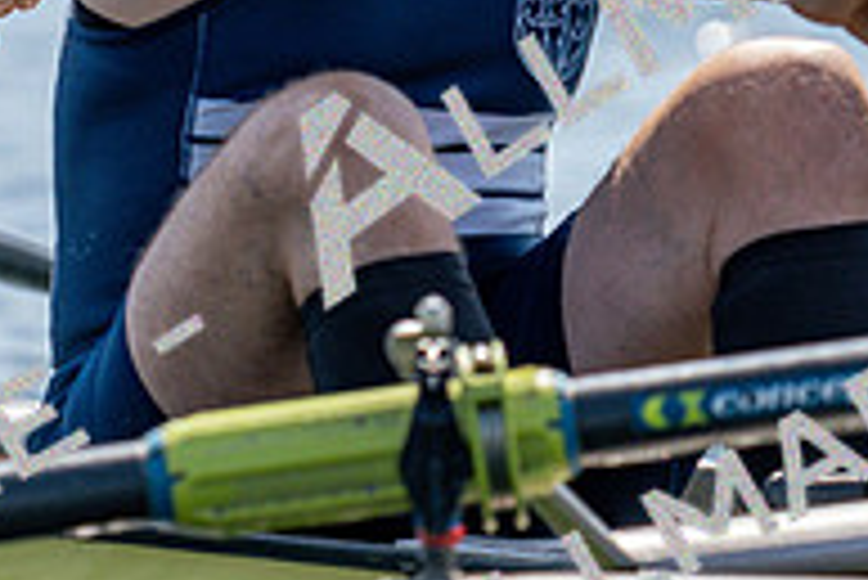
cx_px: -85
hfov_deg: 2.0
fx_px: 24273
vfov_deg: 1.4
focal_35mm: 1006
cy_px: -119
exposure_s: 1/2000
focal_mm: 335
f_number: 6.3
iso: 400
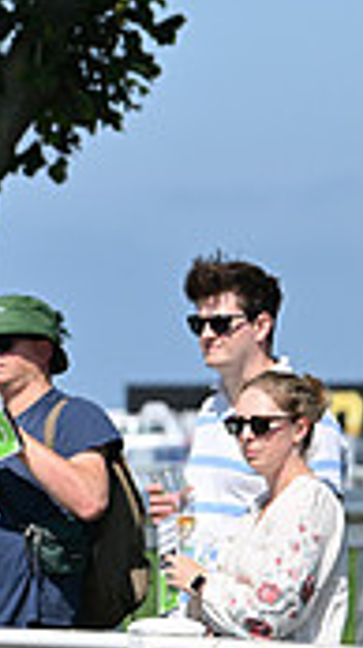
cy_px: 594
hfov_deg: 2.4
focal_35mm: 509
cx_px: -606
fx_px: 8731
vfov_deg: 4.2
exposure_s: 1/3200
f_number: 5
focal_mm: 145
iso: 400
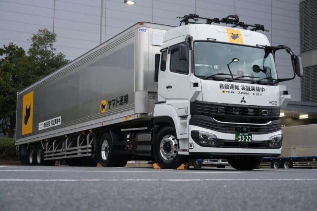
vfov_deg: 23.8
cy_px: 106
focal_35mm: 57
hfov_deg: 35.0
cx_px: 158
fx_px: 502
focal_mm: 57
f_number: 4
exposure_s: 1/160
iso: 2500
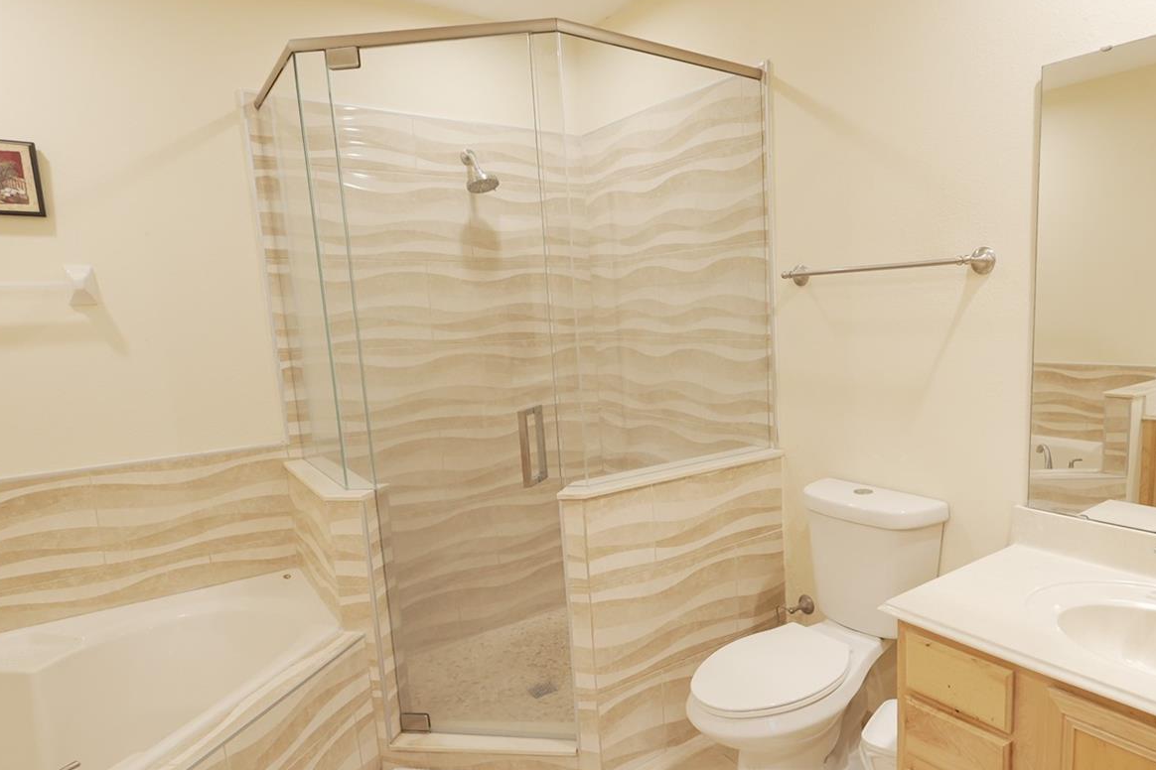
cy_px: 426
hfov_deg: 77.0
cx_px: 733
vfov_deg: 57.1
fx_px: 706
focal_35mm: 22
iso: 320
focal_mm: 11
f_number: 1.8
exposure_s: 1/30
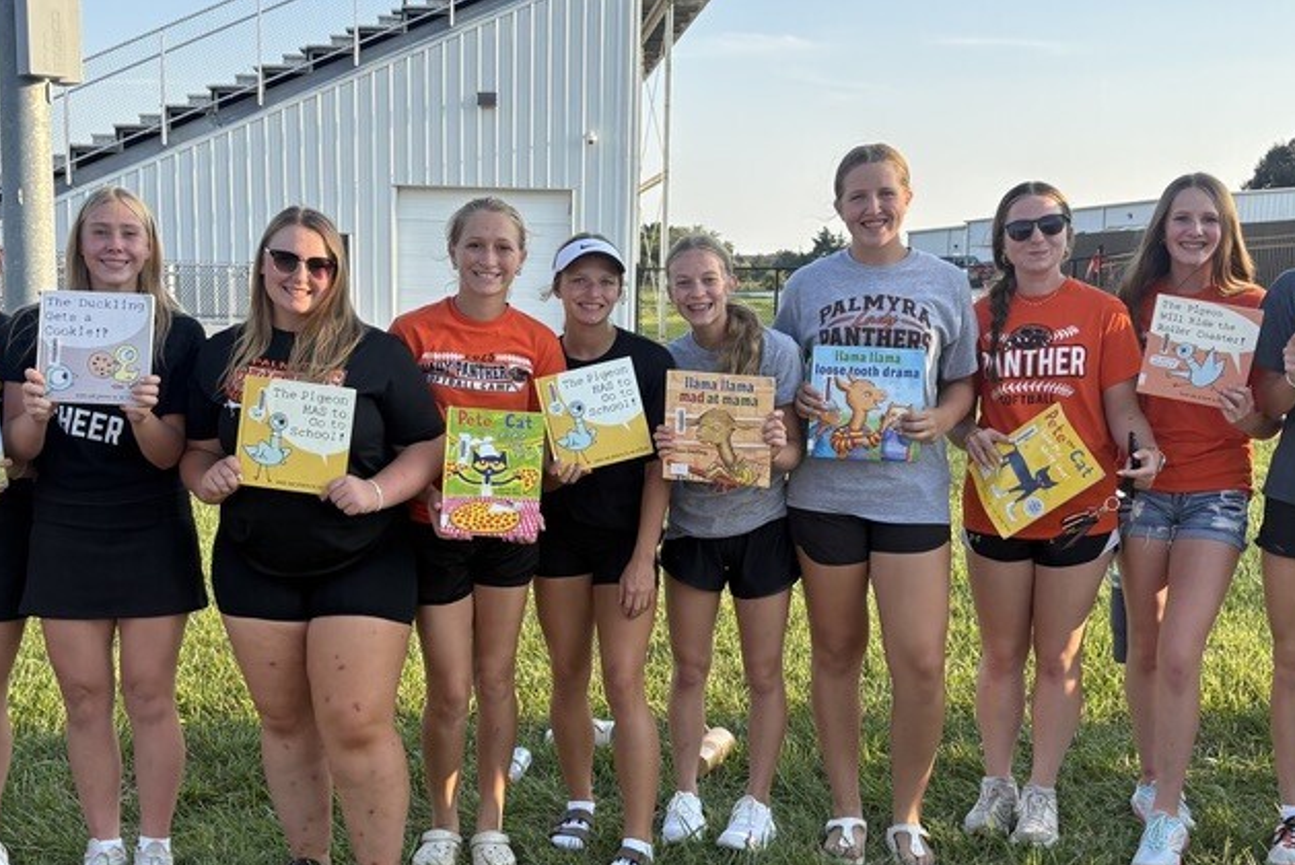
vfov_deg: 30.5
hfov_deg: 44.5
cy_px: 507
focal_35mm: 44
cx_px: 632
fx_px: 1583
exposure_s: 1/973
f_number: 1.6
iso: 50
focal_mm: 5.96
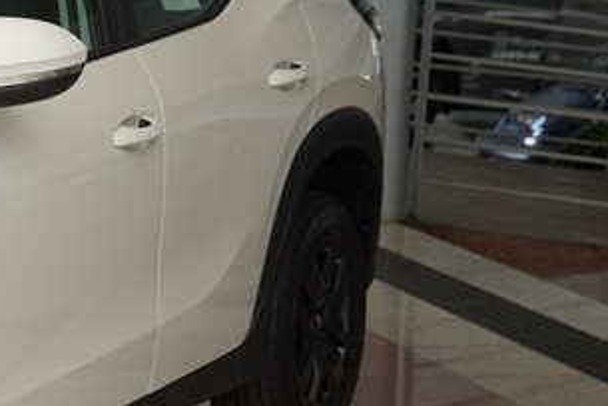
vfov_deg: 8.5
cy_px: 260
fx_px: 2722
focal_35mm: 161
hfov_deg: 11.9
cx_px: -409
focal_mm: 32
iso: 160
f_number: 3.5
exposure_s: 1/80
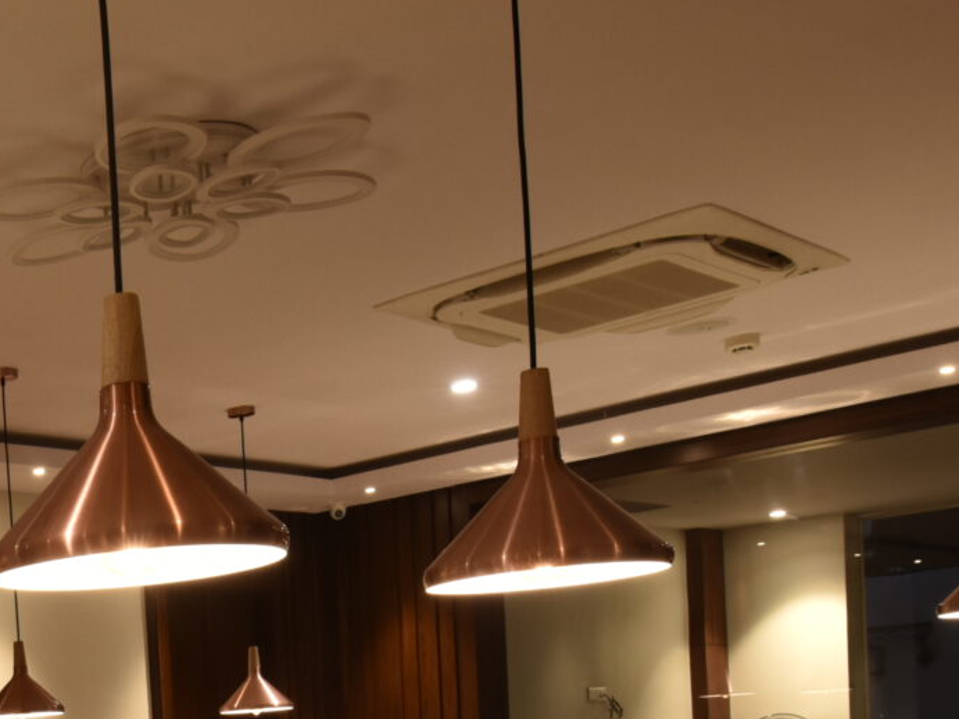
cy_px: 839
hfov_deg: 28.7
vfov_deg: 23.6
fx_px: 1579
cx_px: -232
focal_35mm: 57
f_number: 8
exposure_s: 1/5
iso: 400
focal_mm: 16
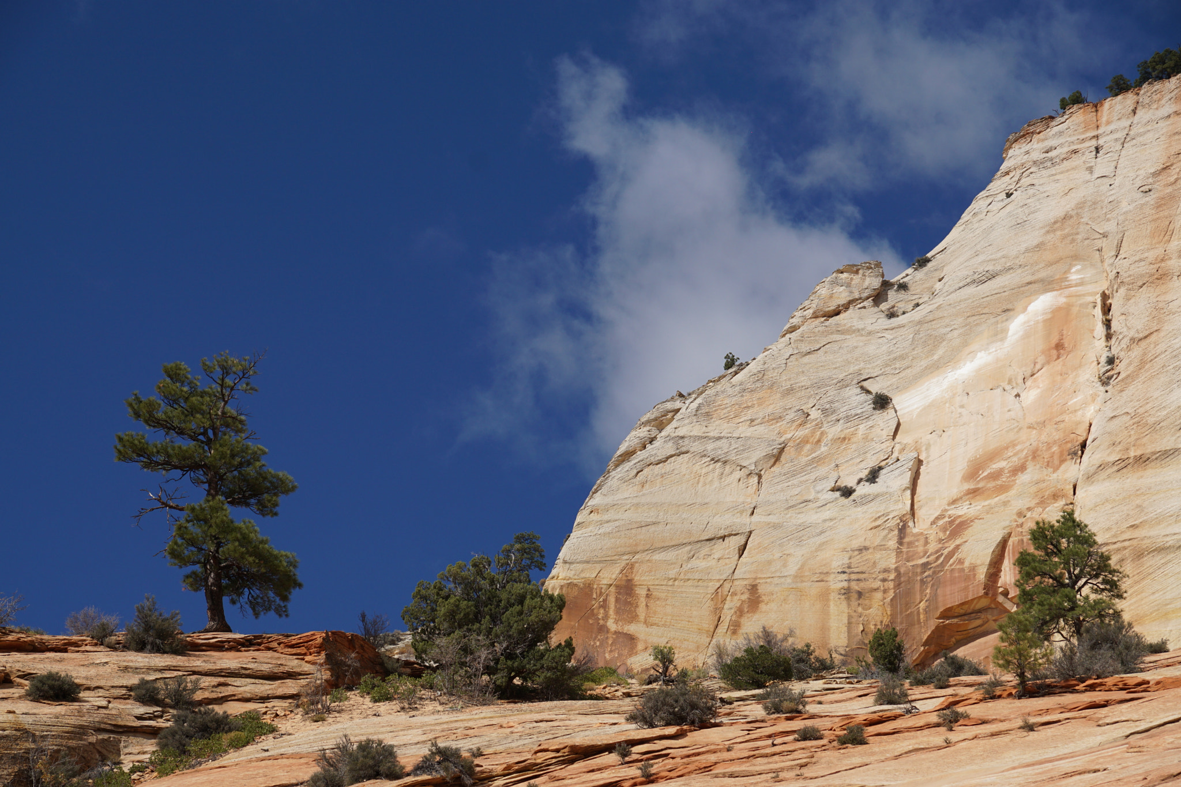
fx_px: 3690
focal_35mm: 112
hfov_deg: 18.2
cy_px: 394
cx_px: 590
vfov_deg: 12.2
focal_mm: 75
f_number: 9
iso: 125
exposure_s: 1/500
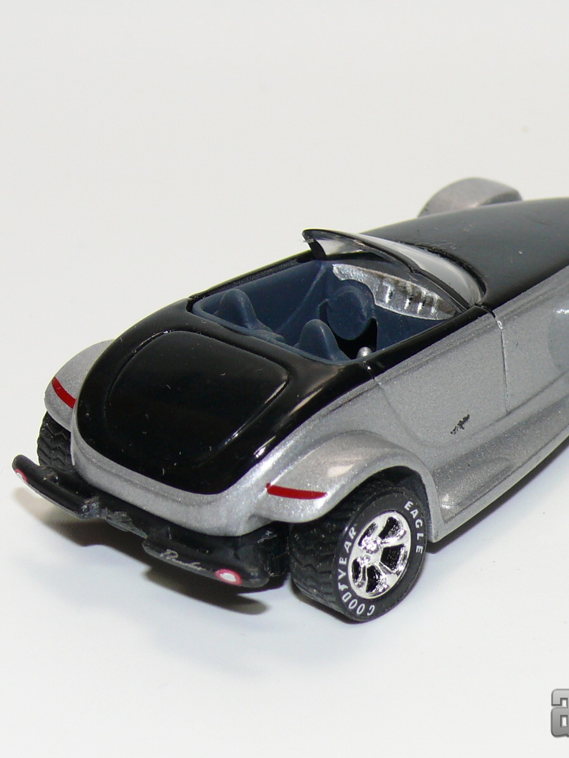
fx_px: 3023
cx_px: 405
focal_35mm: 138
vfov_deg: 14.3
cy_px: 380
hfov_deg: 10.7
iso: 100
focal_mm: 13.4
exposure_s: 1/30
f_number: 4
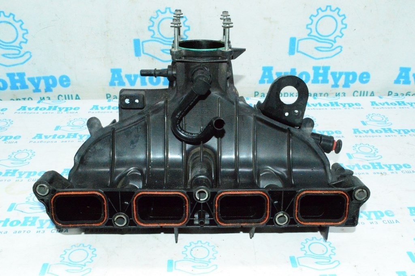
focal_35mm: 39
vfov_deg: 34.2
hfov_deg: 49.6
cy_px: 138
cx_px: 208
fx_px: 449
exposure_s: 1/80
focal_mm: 26
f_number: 25
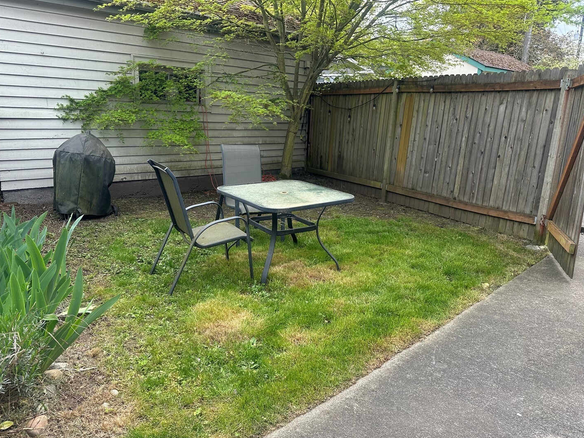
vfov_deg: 51.4
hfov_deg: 65.2
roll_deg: -1.7
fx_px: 456
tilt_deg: -14.3
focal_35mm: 27
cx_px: 267
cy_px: 220
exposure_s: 1/750
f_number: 1.78
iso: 80
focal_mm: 6.86
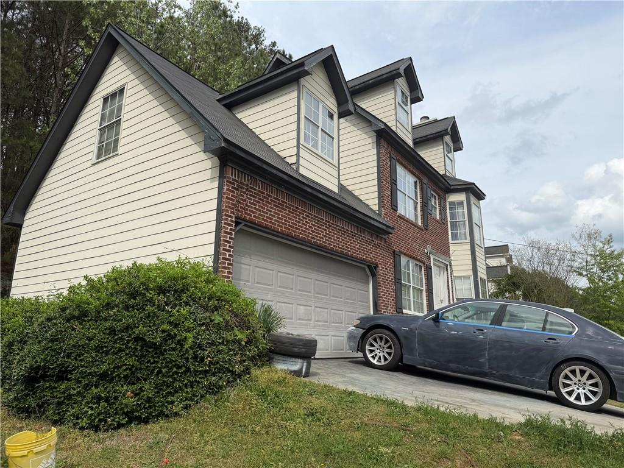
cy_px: 234
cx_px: 312
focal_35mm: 24
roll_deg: +0.0
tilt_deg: +13.5
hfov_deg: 71.6
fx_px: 433
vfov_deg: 56.8
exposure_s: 1/4405
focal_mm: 6.76
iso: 80
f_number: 1.78
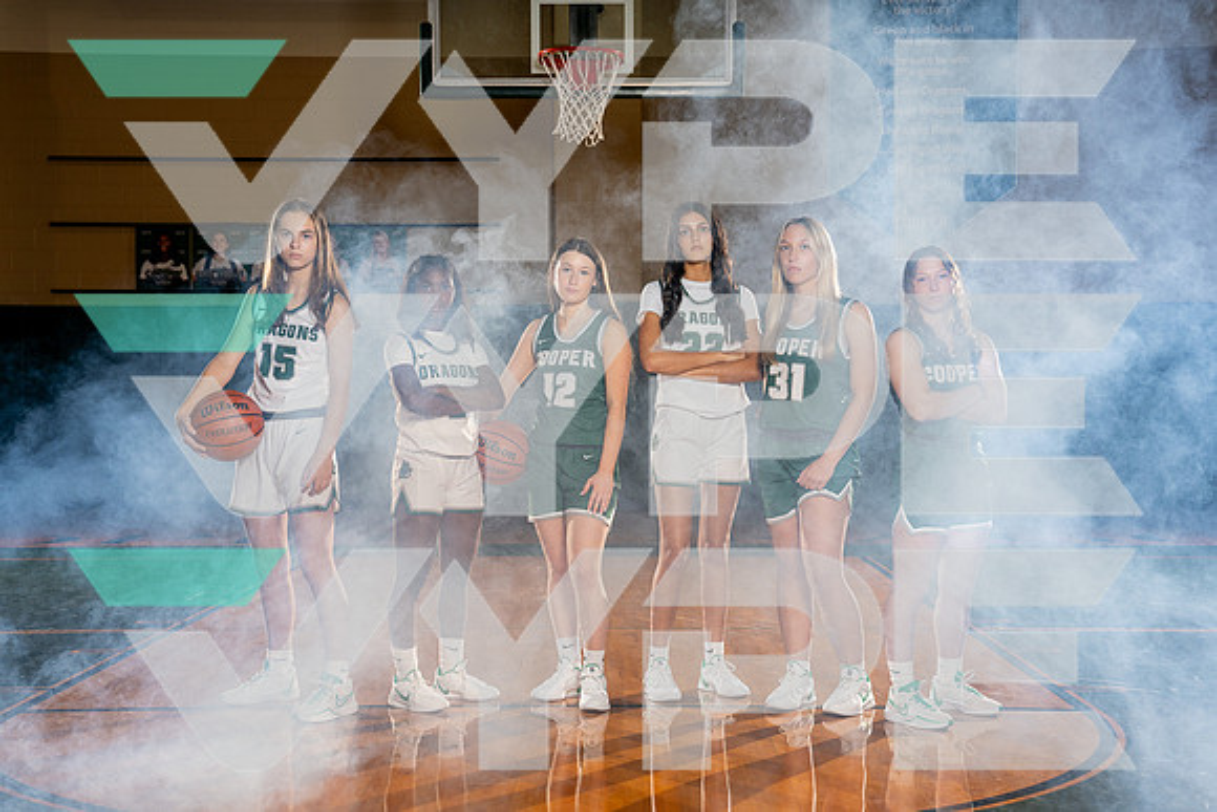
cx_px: 605
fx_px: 1759
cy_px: 400
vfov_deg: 26.0
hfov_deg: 38.2
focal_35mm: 52
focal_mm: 50
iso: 160
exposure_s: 1/250
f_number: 6.3
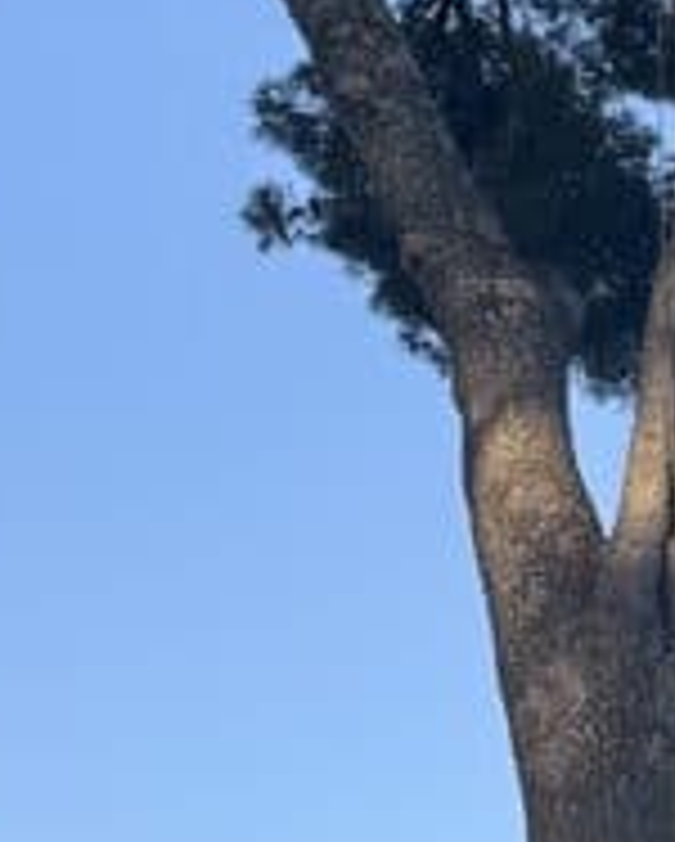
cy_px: 234
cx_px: 508
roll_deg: +0.8
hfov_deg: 12.0
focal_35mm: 128
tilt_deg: +32.5
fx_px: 3191
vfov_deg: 15.0
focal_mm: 6.86
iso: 80
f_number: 1.78
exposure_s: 1/1393
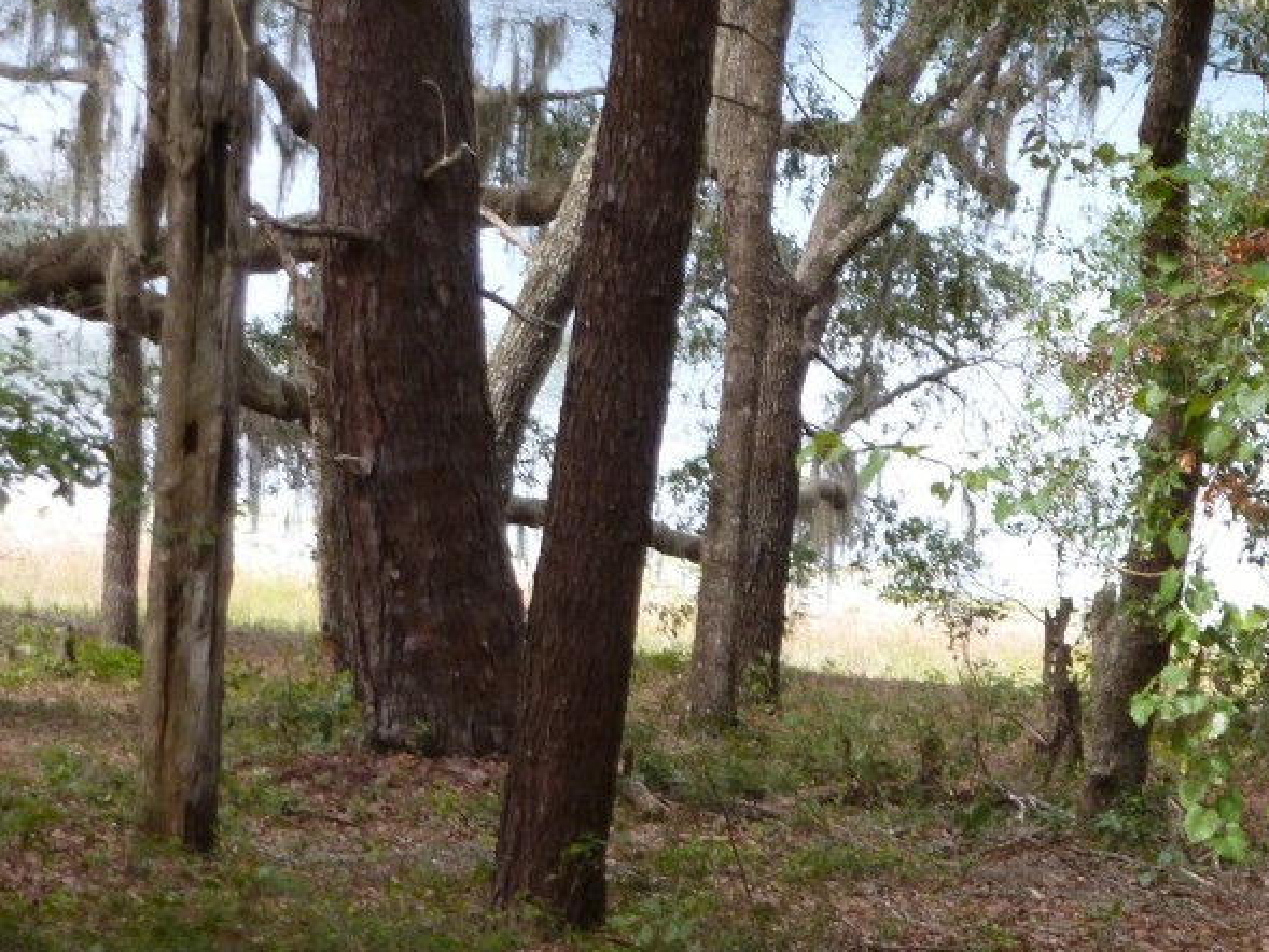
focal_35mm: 292
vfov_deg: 5.1
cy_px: 401
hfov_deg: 6.8
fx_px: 10707
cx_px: 810
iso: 200
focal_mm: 30.1
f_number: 5.4
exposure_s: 1/80
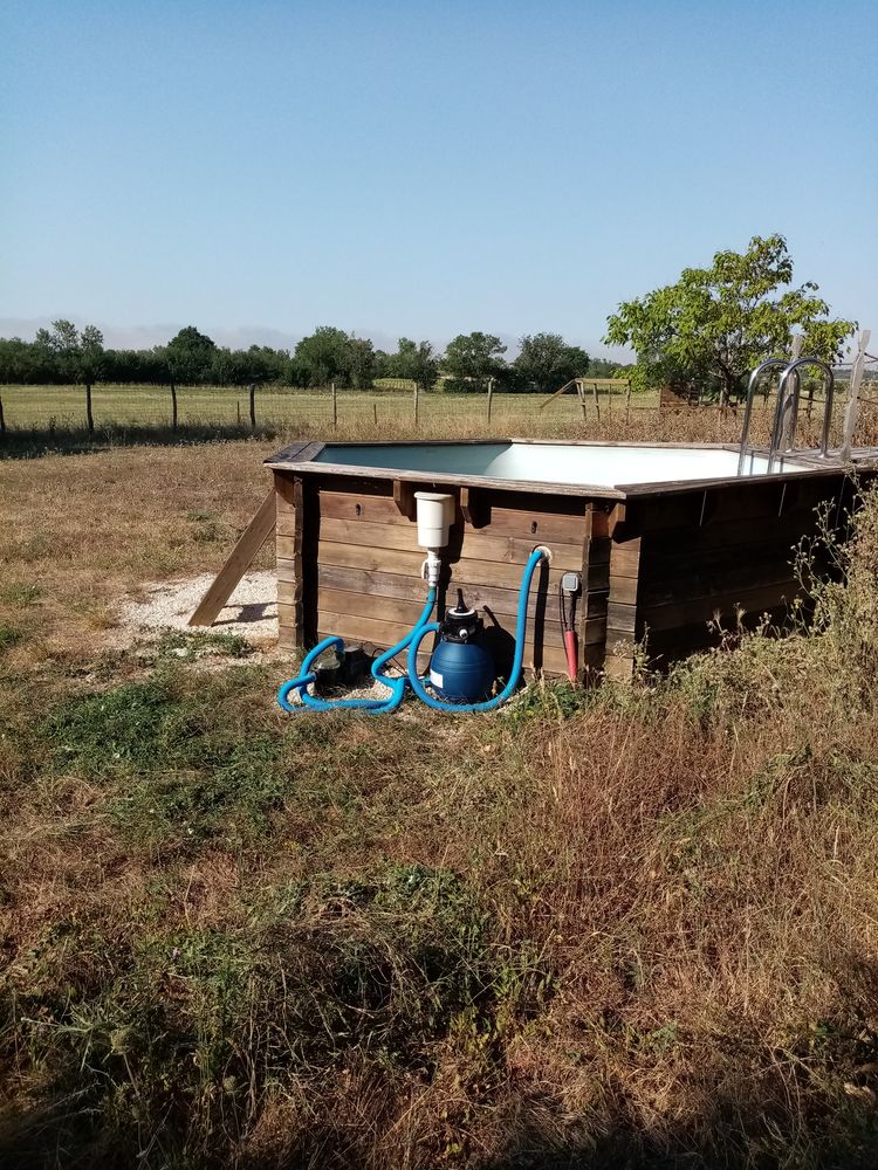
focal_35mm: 26
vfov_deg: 67.3
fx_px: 879
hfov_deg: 53.1
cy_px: 585
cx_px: 439
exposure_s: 1/1727
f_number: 1.8
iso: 104
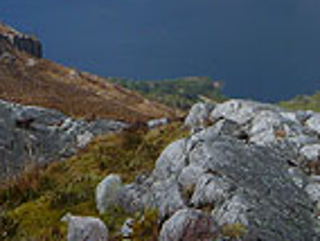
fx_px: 880
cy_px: -119
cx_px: 318
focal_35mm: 95
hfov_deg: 20.0
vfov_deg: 14.6
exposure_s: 1/400
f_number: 5.6
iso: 100
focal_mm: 5.2
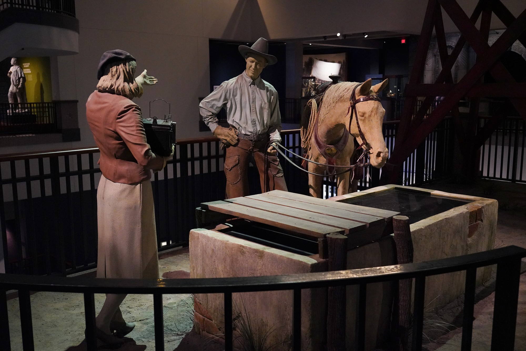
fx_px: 541
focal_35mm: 37
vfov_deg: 36.0
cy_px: 176
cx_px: 263
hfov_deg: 51.9
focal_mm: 37
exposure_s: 1/100
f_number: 5
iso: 8000
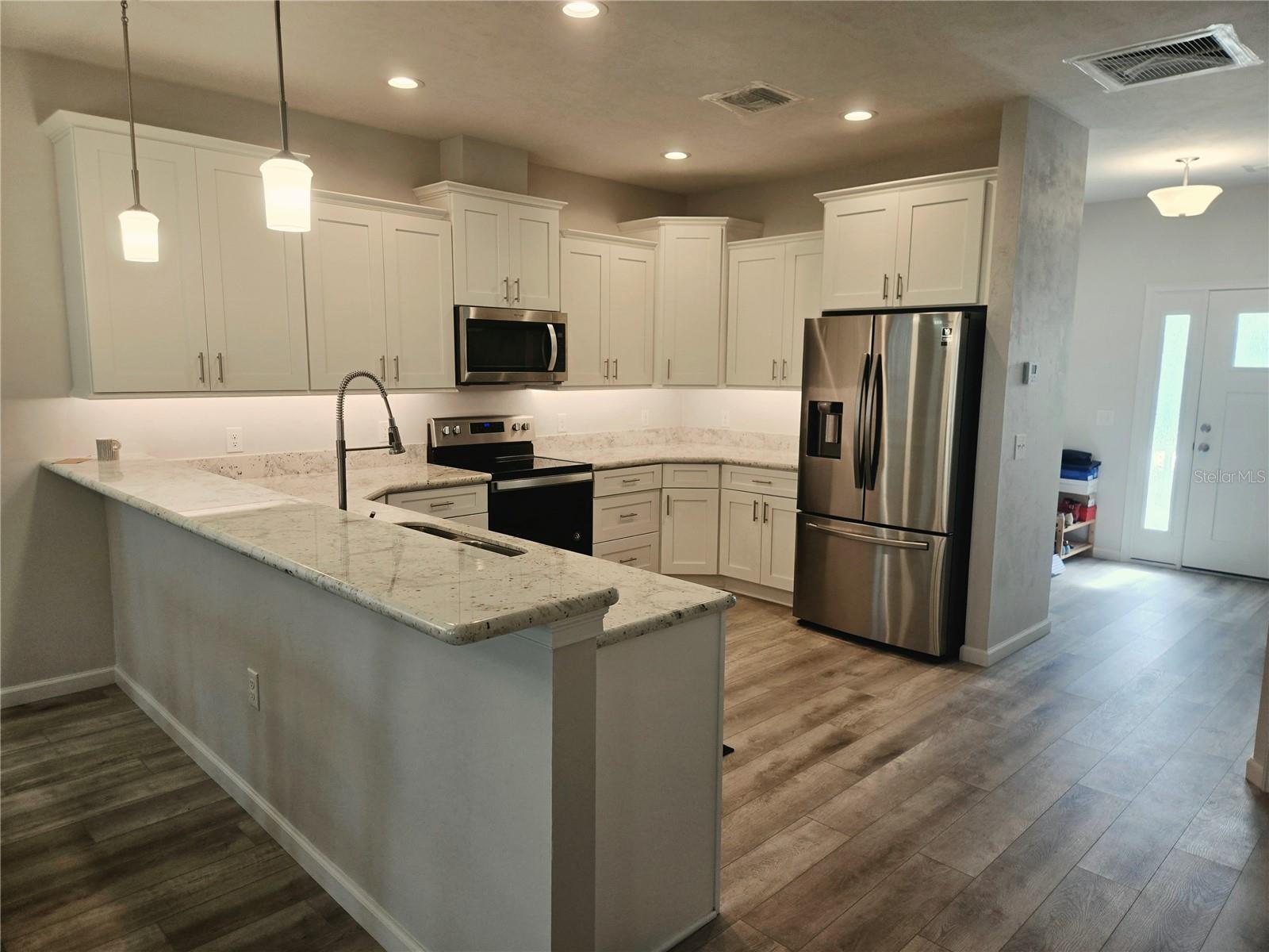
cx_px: 634
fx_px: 843
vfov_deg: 58.9
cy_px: 476
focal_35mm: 23
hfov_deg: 73.9
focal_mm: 5.4
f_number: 1.8
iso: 50
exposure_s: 1/120
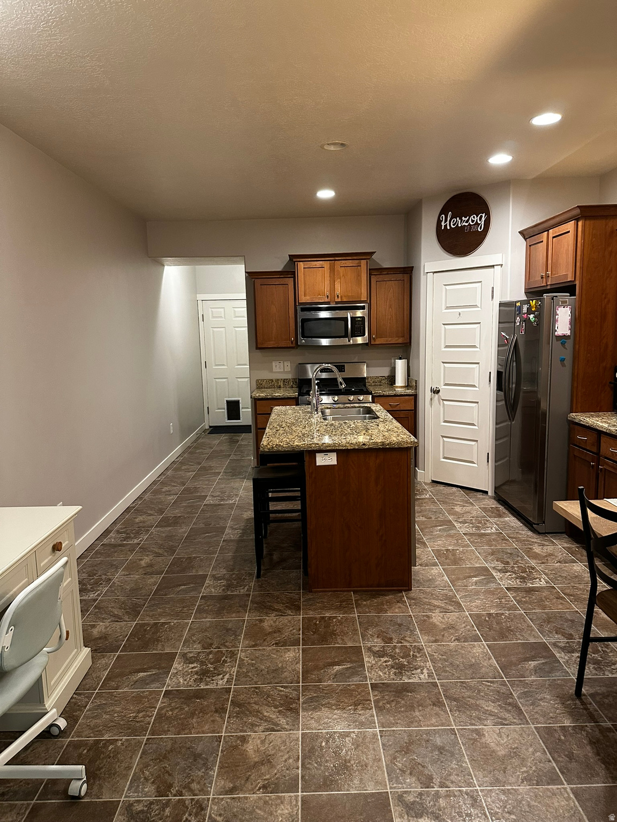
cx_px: 308
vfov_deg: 71.6
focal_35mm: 24
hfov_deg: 56.8
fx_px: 570
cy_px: 411
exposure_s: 1/60
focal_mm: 6.86
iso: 400
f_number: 1.78
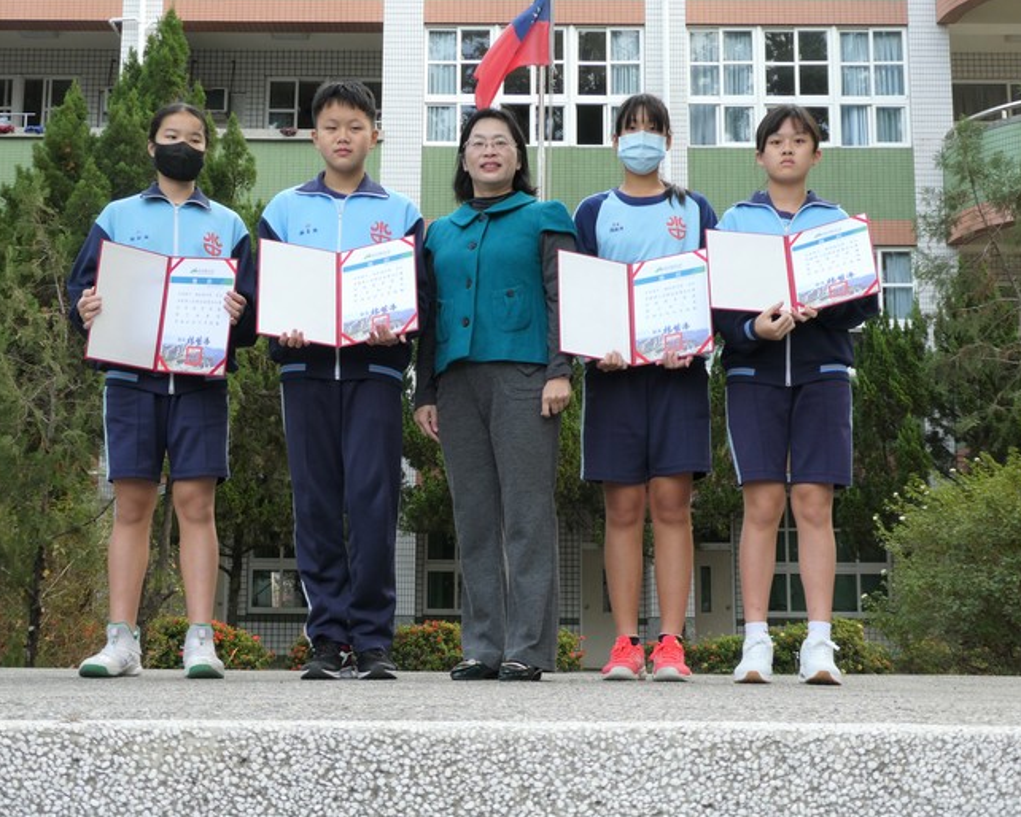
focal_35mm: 50
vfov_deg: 30.3
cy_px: 401
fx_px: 1511
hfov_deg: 37.3
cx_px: 476
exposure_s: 1/80
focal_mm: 8.4
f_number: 4
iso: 125
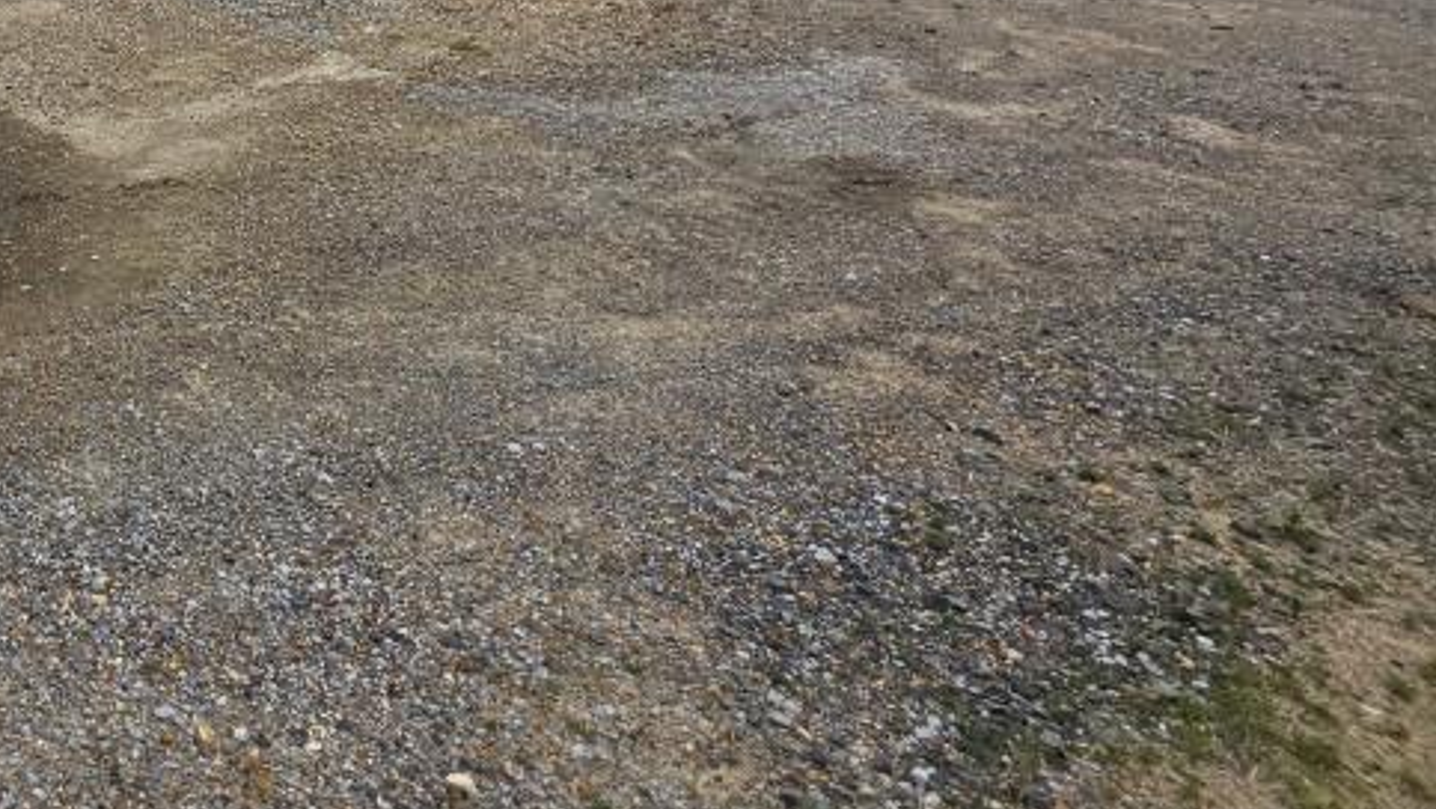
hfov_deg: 49.2
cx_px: -74
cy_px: -265
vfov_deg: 30.2
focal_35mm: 30
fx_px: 1143
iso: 32
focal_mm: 2.2
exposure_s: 1/2204
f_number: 1.9
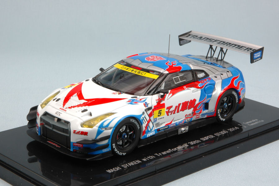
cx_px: 140
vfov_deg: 13.0
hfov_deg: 19.5
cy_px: 93
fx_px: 814
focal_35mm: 105
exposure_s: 1.3
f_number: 29
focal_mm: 70
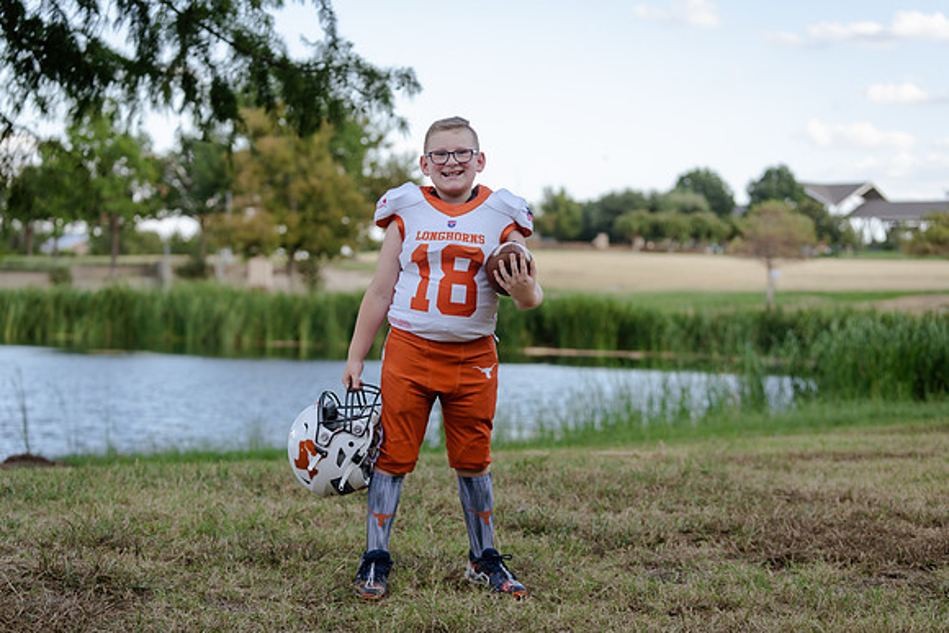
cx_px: 474
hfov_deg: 28.8
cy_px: 316
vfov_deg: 19.5
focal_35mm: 70
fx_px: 1846
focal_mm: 70
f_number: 3.2
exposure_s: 1/320
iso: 125
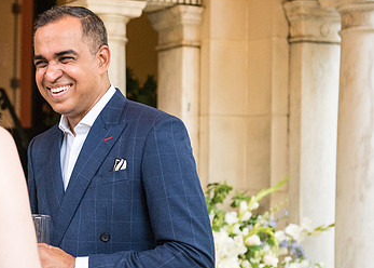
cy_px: 128
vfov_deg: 17.0
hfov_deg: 23.4
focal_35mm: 84
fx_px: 892
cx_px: 85
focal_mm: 48
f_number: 2.8
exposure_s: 1/400
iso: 2000
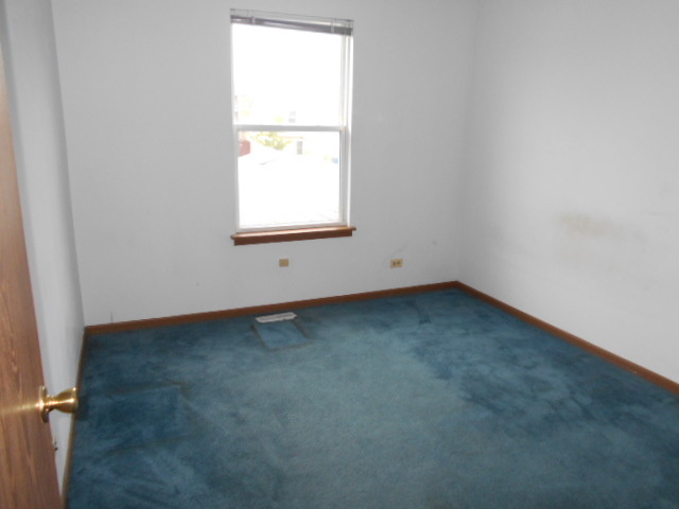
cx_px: 340
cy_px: 254
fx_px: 510
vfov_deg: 53.1
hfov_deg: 67.3
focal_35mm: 26
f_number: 3.2
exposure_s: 1/30
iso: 180
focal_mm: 4.6
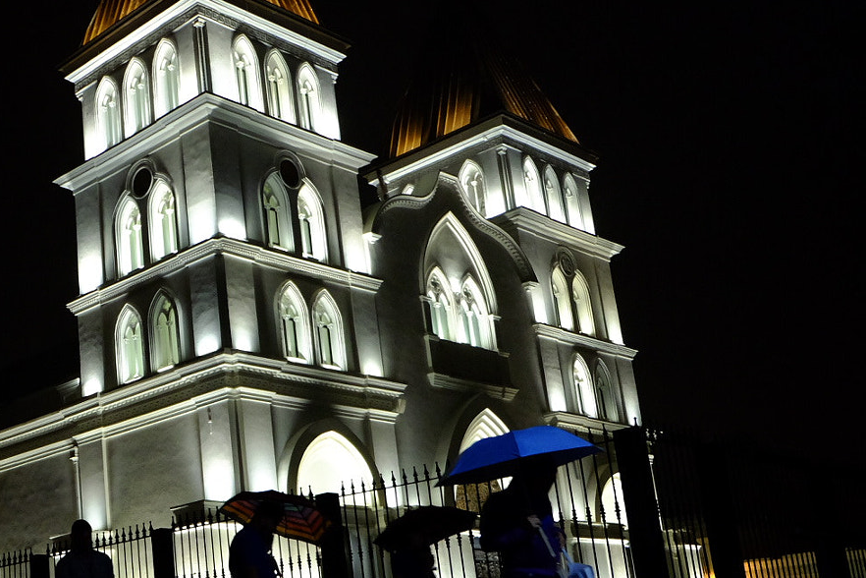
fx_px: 1179
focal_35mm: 49
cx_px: 88
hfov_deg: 37.7
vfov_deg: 27.4
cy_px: 382
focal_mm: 18
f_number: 2.8
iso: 1600
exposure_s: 1/60
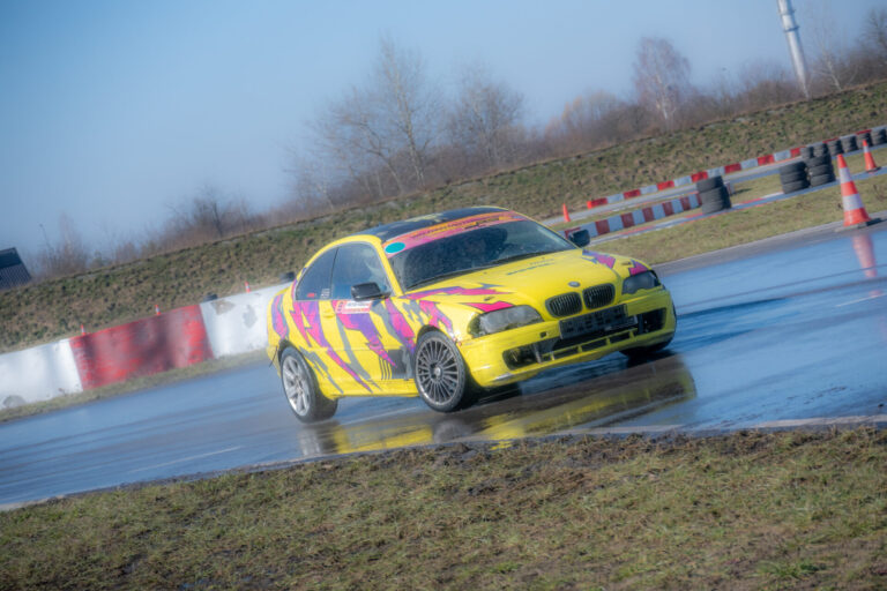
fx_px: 3252
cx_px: 444
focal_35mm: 132
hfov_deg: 15.5
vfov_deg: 10.4
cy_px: 296
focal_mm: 88
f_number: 5.6
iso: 320
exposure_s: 1/1600
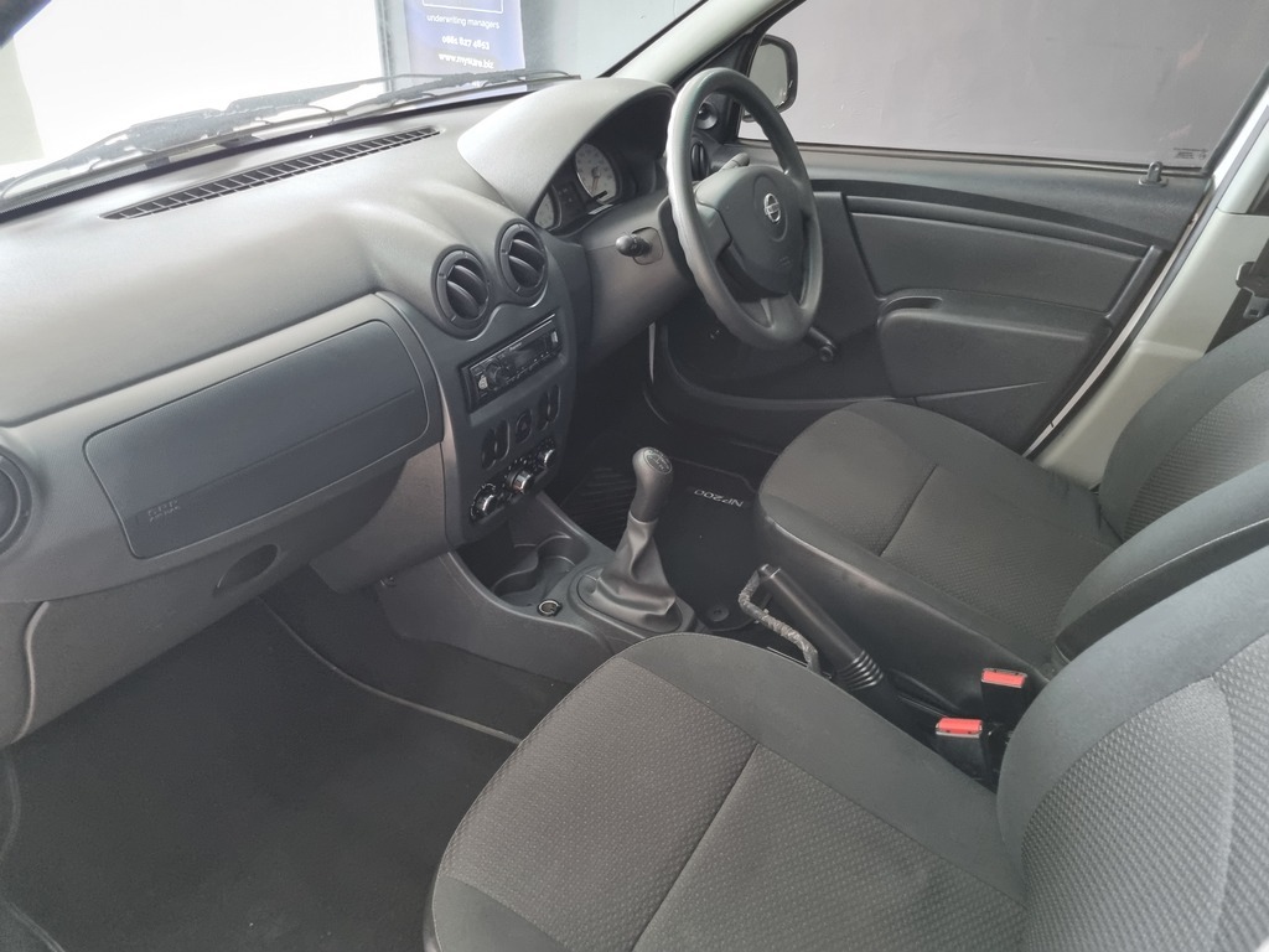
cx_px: 634
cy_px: 476
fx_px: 953
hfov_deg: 67.3
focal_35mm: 26
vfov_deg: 53.1
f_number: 1.8
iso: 500
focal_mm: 5.4
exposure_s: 1/33
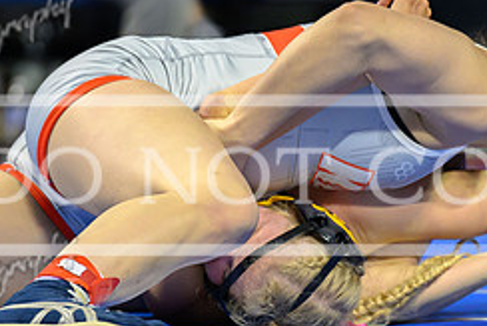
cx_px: 372
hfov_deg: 3.2
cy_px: 201
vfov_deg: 2.1
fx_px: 8771
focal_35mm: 648
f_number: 2.8
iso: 2500
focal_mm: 200
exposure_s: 1/800
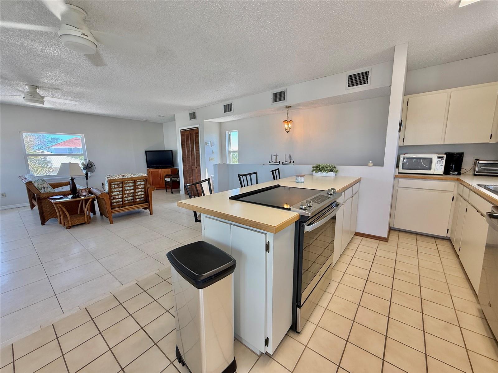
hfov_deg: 102.1
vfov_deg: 85.7
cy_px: 186
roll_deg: +0.8
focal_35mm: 14
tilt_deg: -8.4
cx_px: 249
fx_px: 201
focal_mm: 2.22
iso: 80
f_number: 2.2
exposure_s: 1/120
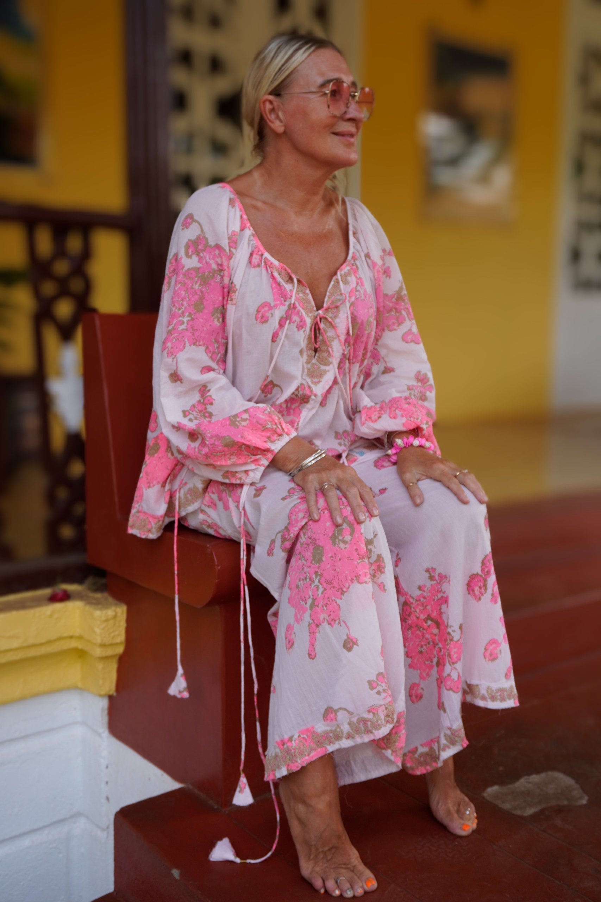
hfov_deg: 36.9
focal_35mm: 36
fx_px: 901
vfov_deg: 53.1
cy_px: 451
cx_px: 300
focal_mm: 24
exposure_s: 1/160
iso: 125
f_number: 5
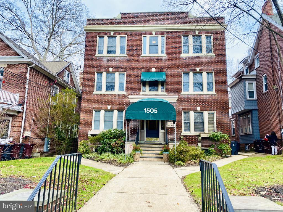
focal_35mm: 26
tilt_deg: +8.1
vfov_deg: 53.1
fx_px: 213
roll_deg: -3.7
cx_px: 142
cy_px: 106
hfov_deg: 67.3
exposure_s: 1/332
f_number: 1.8
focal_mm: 4.25
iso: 32
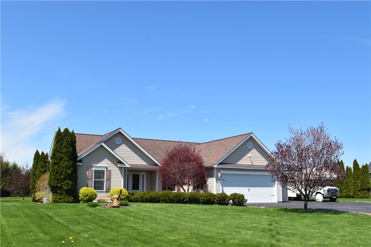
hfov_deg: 53.1
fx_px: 371
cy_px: 124
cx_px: 186
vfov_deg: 36.9
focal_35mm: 36
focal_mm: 24
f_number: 8
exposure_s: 1/250
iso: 125
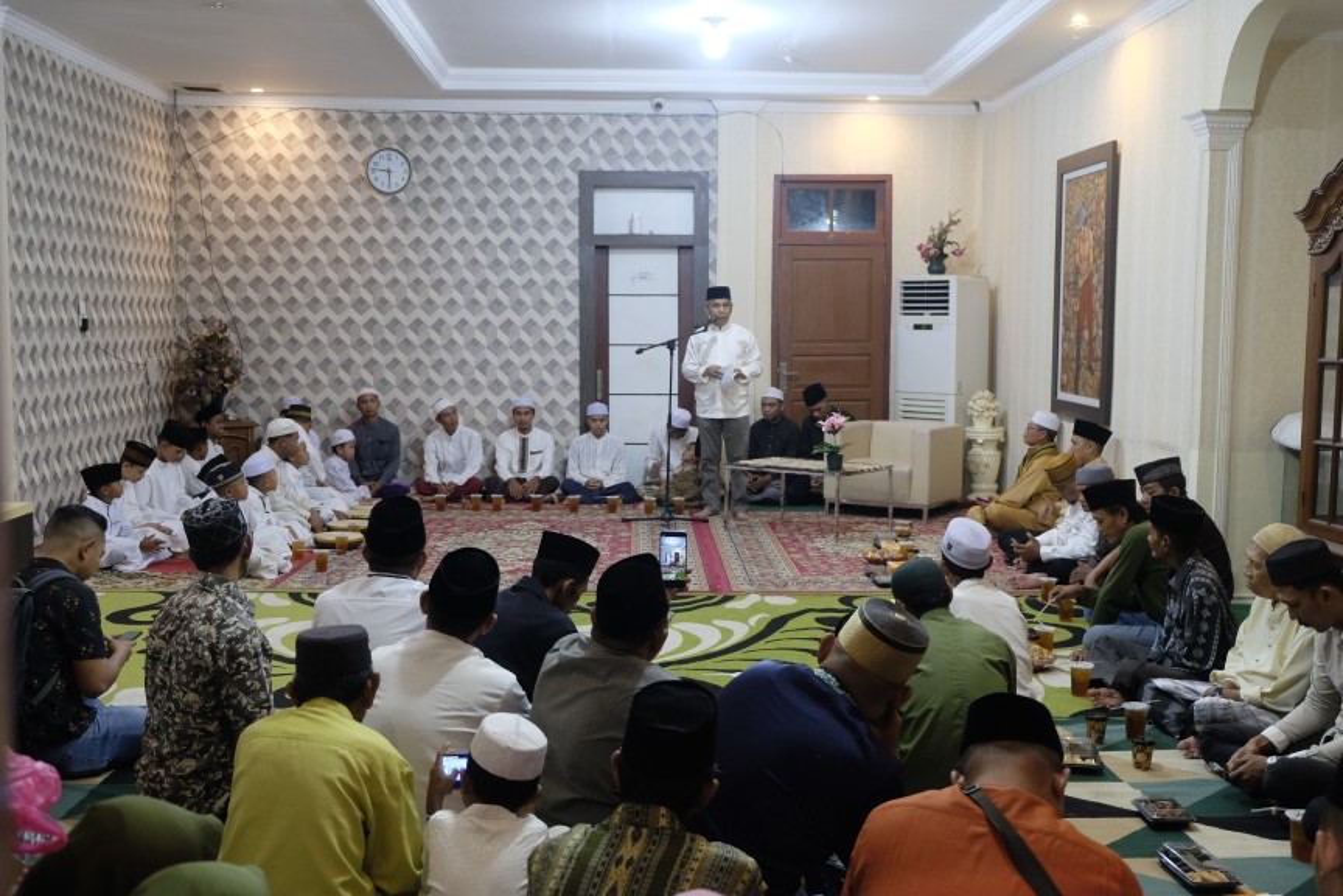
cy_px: 448
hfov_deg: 50.7
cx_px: 672
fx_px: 1418
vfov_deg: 35.1
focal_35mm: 38
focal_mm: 25.4
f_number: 3.2
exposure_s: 1/30
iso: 1250
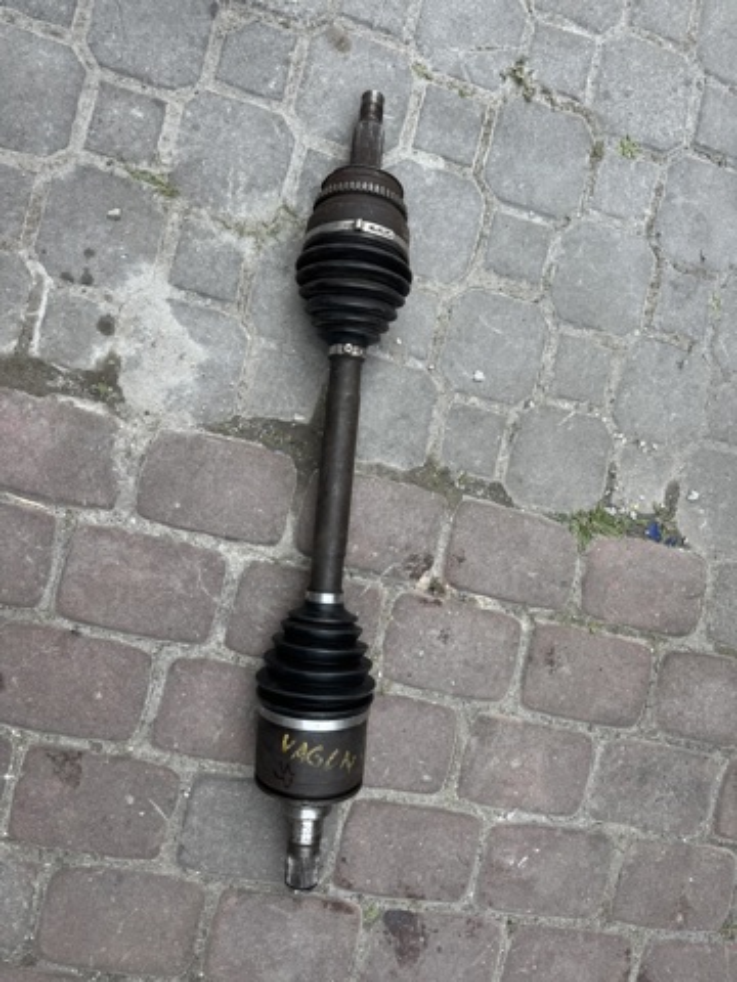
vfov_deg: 71.6
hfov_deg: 56.8
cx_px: 368
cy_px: 491
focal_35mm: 24
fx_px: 681
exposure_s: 1/822
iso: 80
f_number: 1.78
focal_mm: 6.76
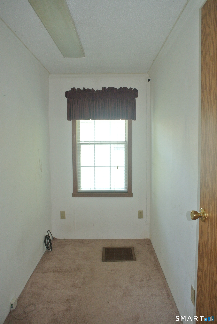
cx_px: 108
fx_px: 243
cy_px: 162
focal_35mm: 27
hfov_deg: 48.1
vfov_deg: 67.3
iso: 400
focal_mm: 10
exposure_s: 1/60
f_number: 2.8
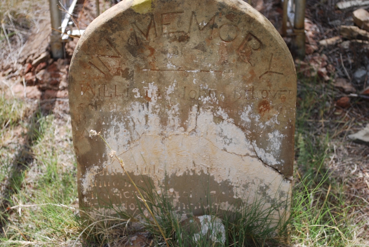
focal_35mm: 82
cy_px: 124
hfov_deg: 24.6
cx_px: 184
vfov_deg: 16.6
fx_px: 846
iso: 100
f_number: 6.3
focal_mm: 55
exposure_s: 1/160
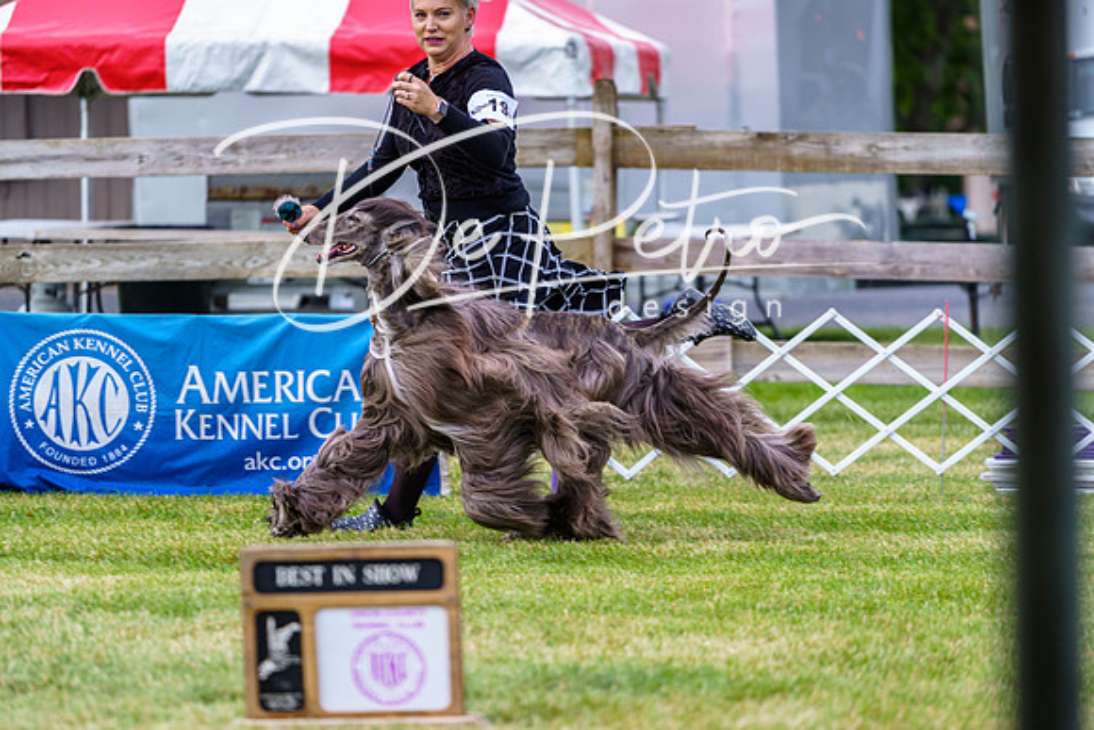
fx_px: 6079
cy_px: 365
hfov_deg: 10.3
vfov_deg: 6.9
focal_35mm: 200
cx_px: 547
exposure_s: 1/500
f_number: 4
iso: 320
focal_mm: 200
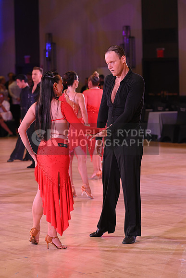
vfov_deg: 15.2
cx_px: 93
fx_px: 1046
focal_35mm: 135
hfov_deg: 10.2
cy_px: 139
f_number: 5
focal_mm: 135
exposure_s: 1/200
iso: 1600
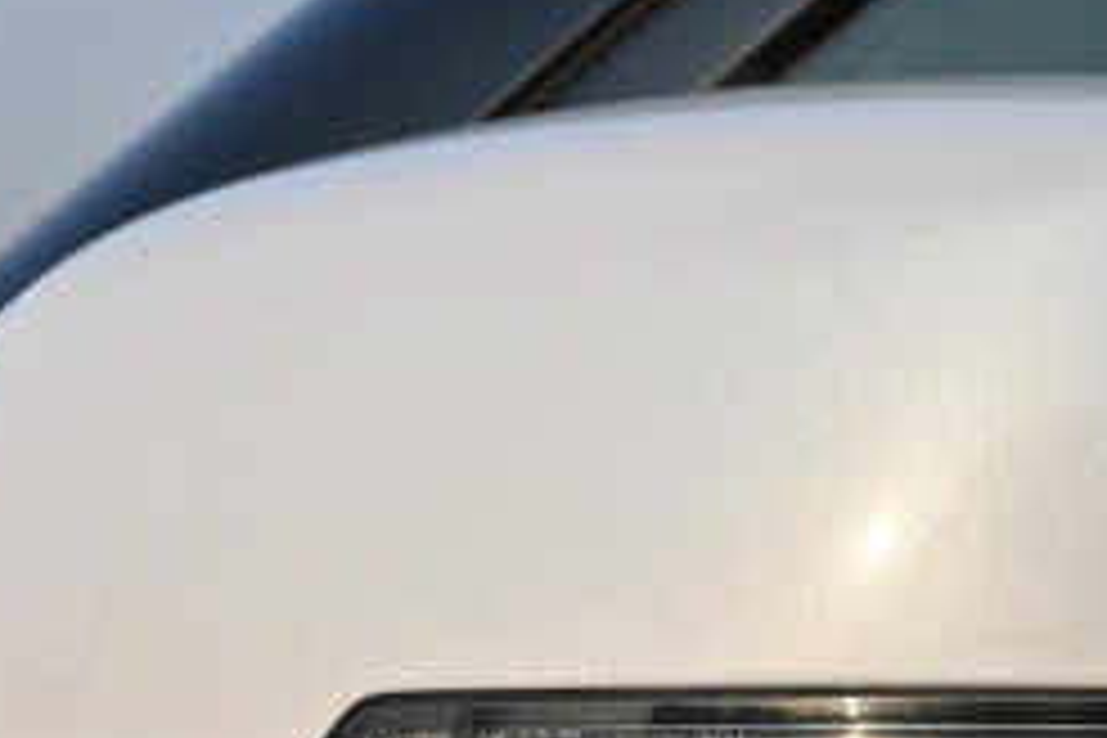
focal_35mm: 128
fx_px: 3936
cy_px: 686
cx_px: 698
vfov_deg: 10.6
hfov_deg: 16.0
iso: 100
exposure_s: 1/400
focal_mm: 42
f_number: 7.1
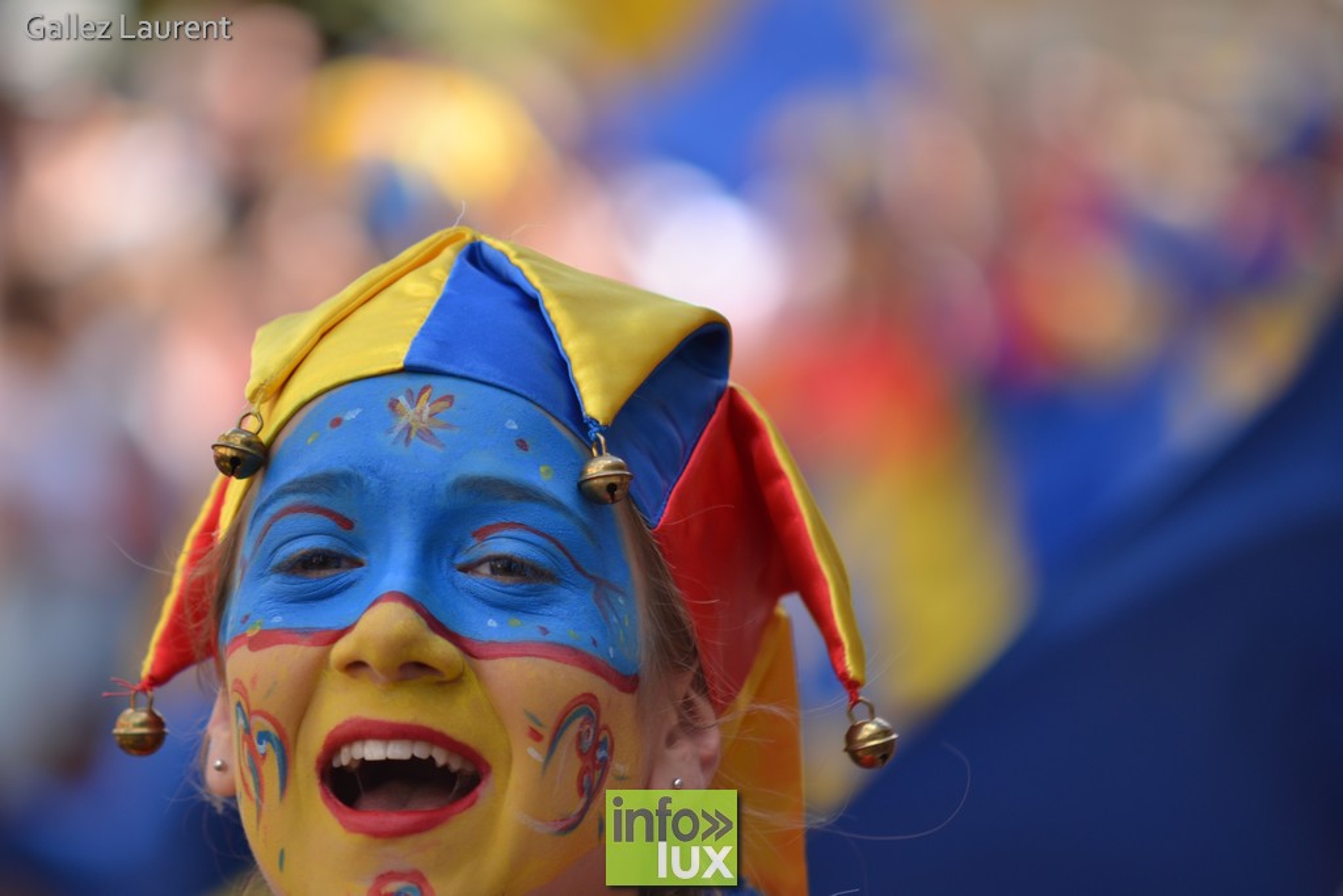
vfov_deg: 6.8
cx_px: 672
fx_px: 7555
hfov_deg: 10.2
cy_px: 448
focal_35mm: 202
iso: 100
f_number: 2.8
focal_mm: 135
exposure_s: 1/400
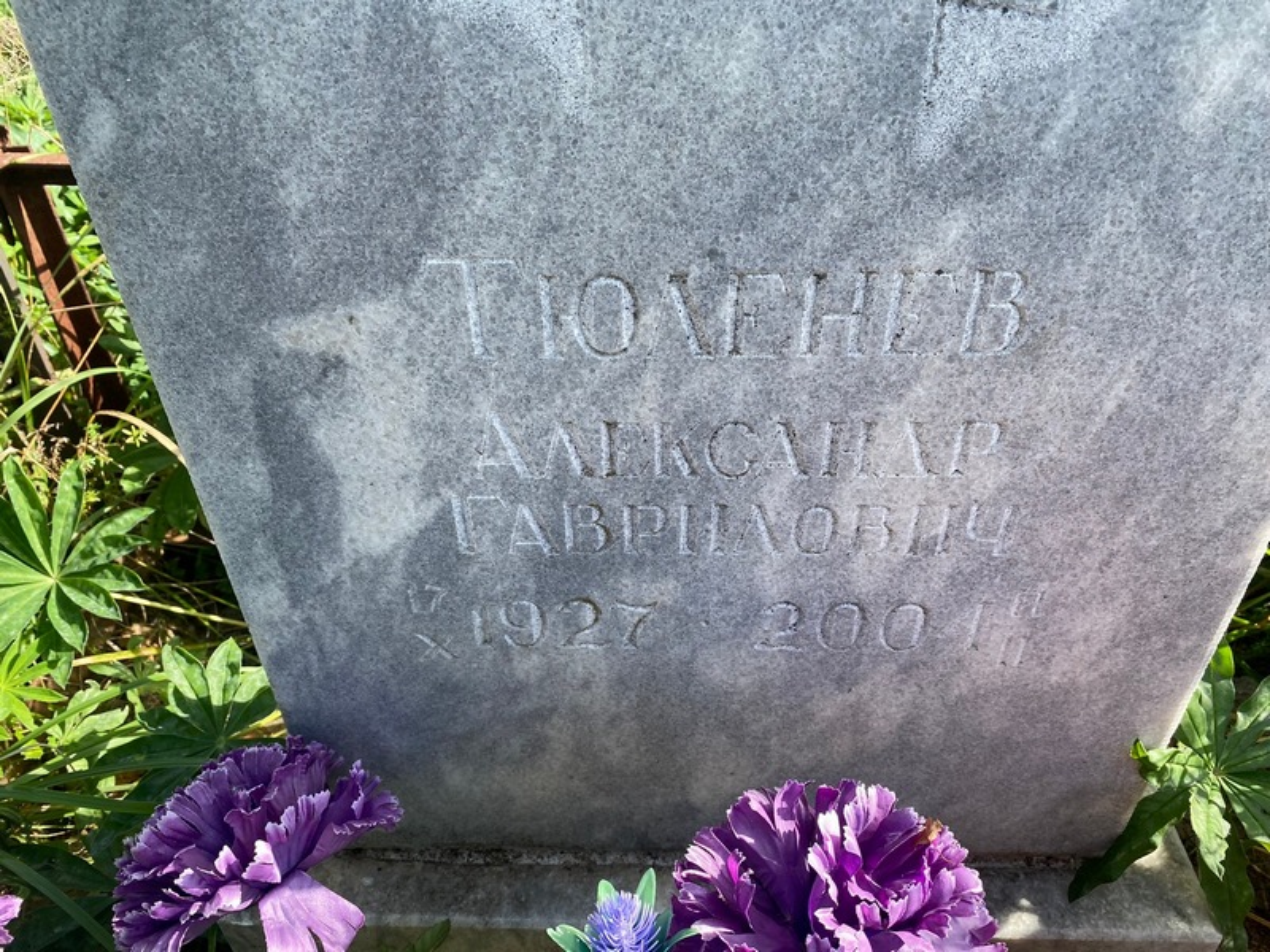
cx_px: 635
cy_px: 476
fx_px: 954
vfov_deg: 53.1
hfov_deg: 67.3
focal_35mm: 26
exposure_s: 1/719
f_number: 1.8
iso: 32
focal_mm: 4.25
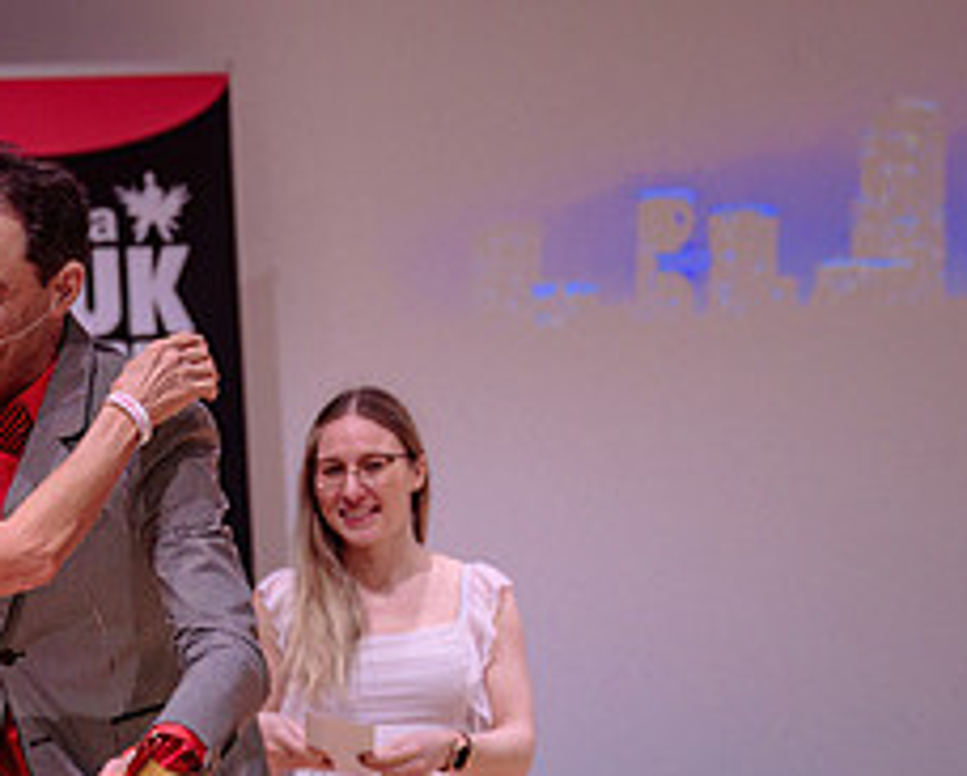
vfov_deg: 7.9
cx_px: -51
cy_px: 538
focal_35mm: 197
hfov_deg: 9.7
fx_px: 5645
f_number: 3.2
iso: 1250
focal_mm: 70
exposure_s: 1/250
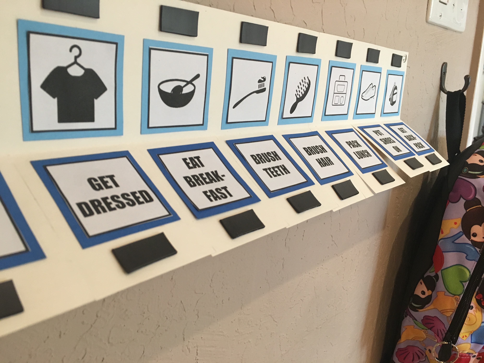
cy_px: 182
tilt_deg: -15.7
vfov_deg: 48.2
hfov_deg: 61.7
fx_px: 405
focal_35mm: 29
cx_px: 242
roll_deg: -0.3
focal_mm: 4.15
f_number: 2.2
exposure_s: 1/30
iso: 125
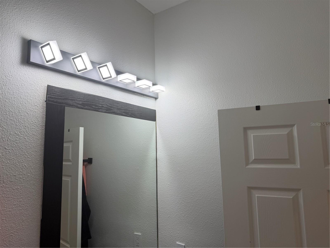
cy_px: 124
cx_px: 165
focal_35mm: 24
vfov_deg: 56.8
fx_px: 229
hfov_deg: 71.6
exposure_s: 1/170
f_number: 1.78
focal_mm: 6.76
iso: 80
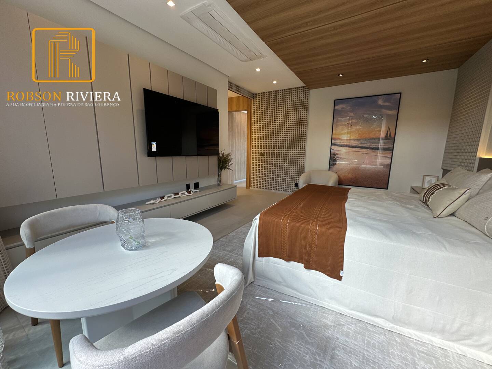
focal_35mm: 14
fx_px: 199
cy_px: 184
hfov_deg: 102.1
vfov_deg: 85.7
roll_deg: -0.9
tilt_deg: -9.3
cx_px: 246
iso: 125
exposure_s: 1/120
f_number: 2.2
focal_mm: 2.22
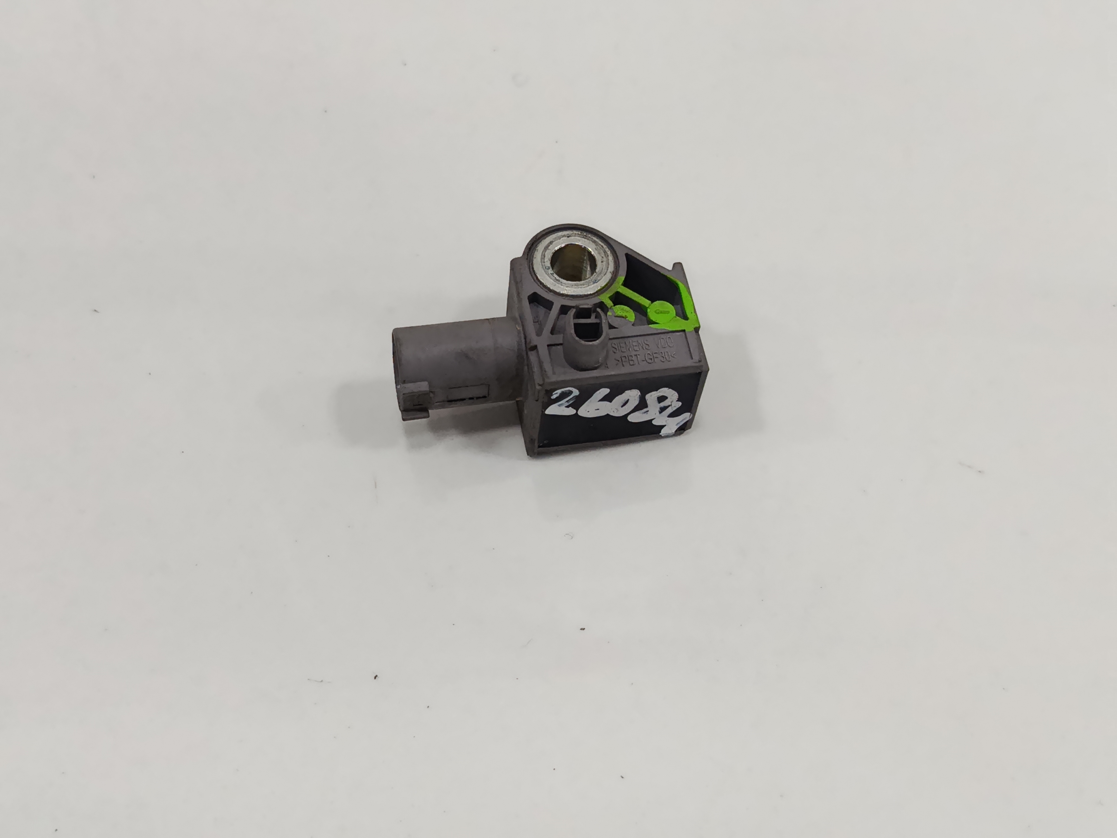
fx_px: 1388
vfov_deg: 33.6
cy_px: 419
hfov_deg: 43.9
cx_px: 558
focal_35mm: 43
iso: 681
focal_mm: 5.24
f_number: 1.7
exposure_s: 1/100
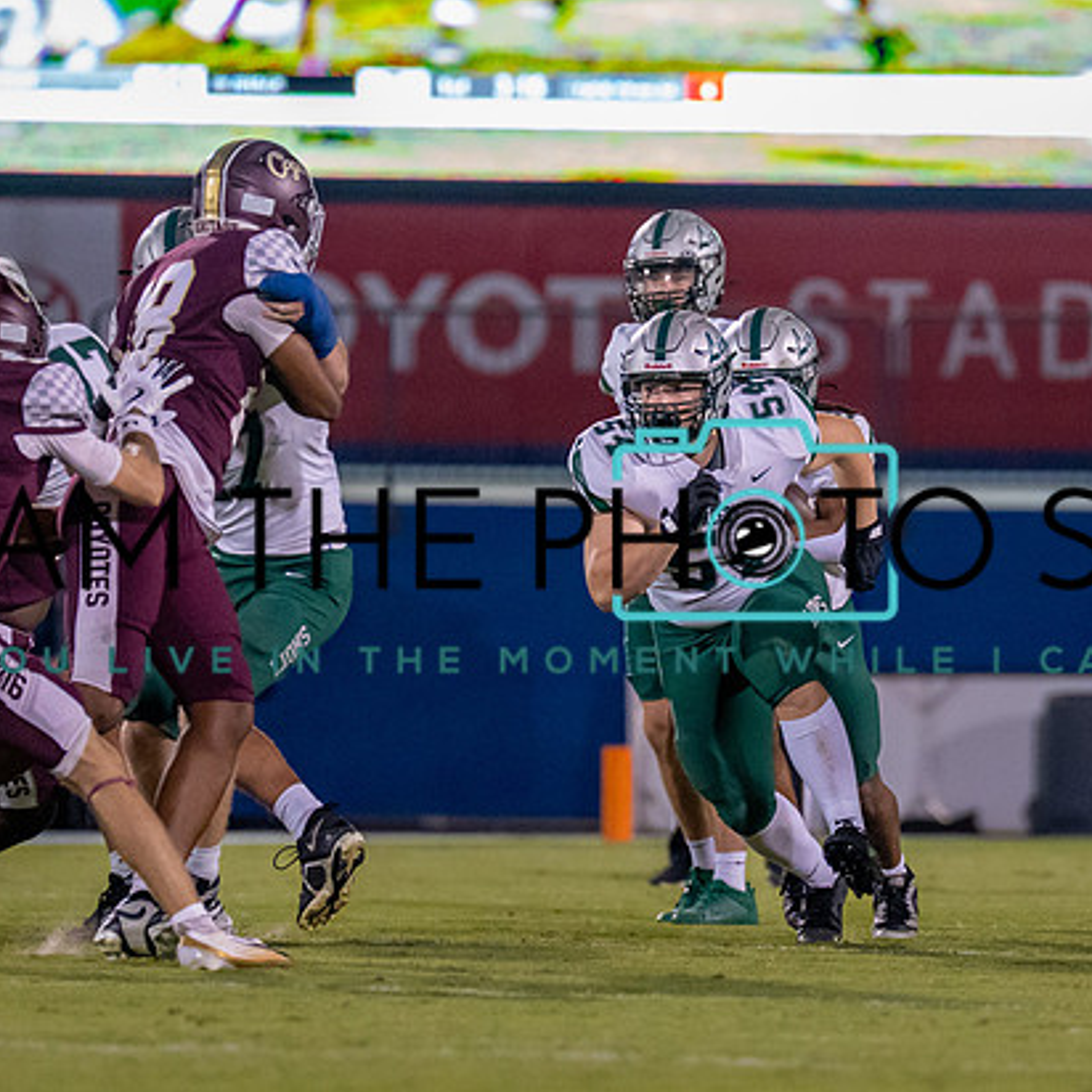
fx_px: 18773
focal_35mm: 526
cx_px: 849
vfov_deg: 3.3
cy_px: 594
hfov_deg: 3.3
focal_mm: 200
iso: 2000
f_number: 2.8
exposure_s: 1/1600
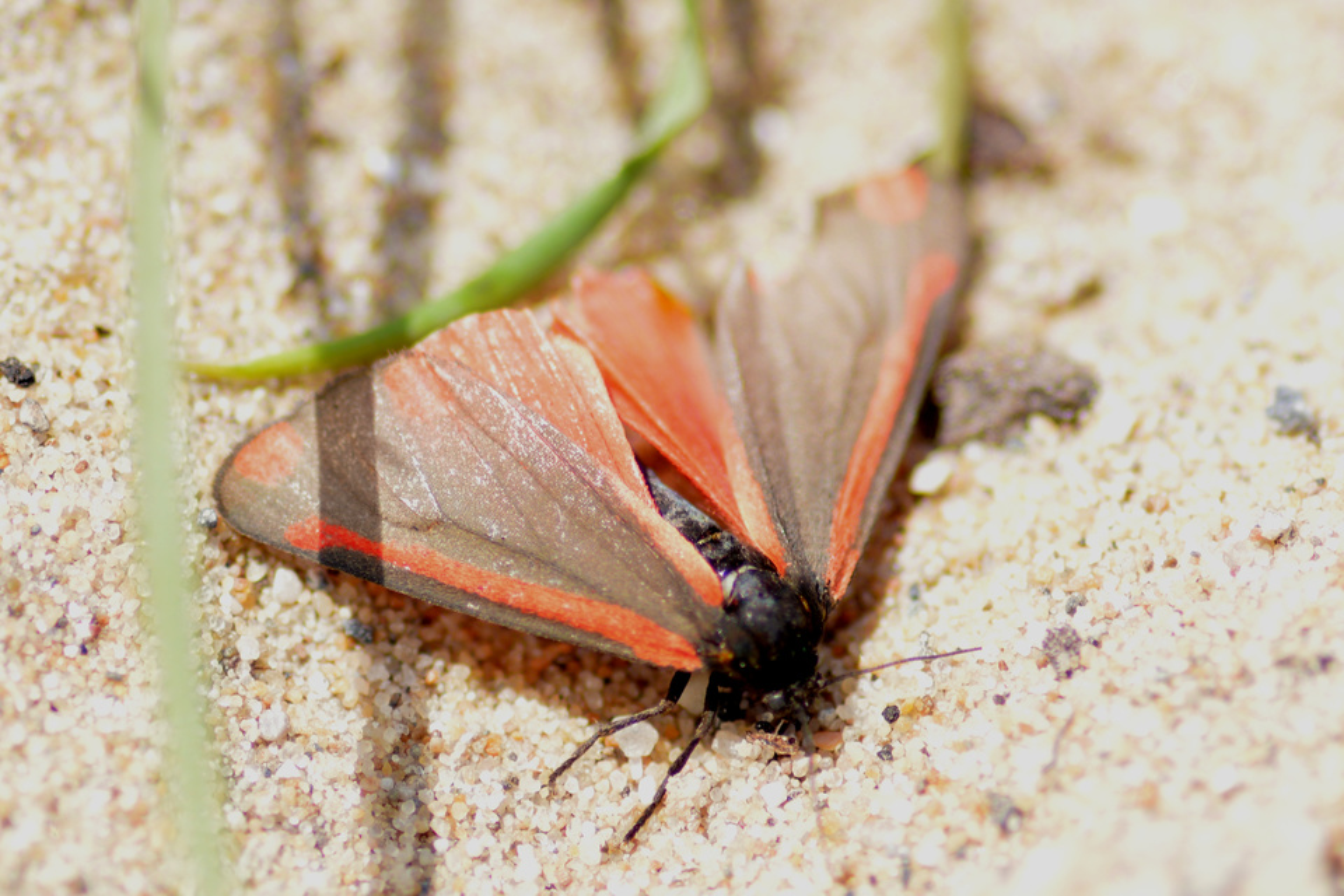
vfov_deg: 9.1
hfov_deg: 13.7
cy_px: 448
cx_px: 672
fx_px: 5600
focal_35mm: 150
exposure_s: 1/500
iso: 100
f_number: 4
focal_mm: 100
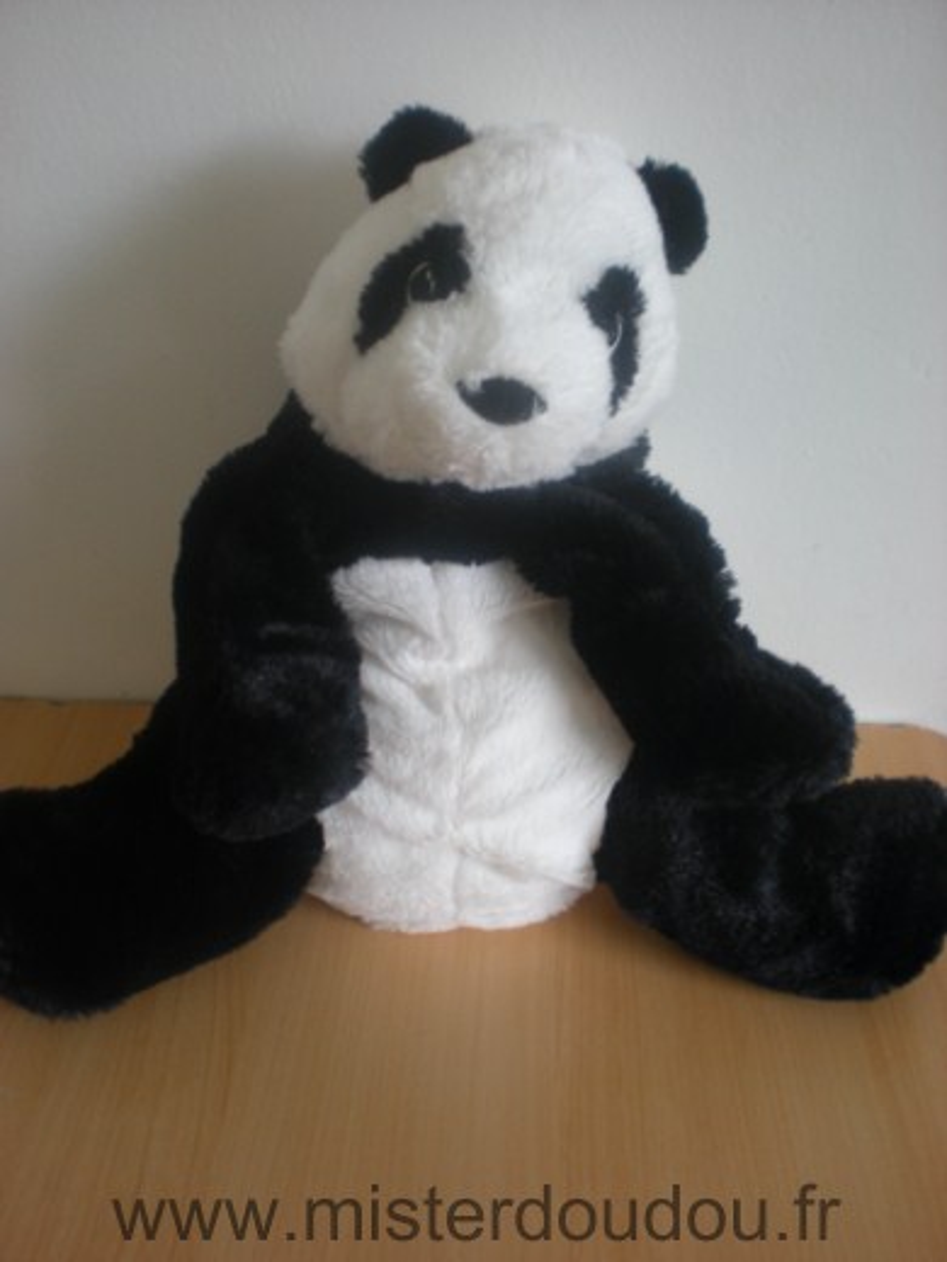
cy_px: 631
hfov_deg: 37.7
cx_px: 474
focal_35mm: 38
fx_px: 1386
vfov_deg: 49.0
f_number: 3.1
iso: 64
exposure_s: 1/20.4
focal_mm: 6.3
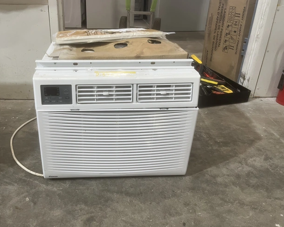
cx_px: 111
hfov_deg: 56.7
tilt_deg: -27.4
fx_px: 261
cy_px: 99
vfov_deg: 47.0
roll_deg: -0.7
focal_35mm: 31
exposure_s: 1/60
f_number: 1.6
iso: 80
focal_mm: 5.1
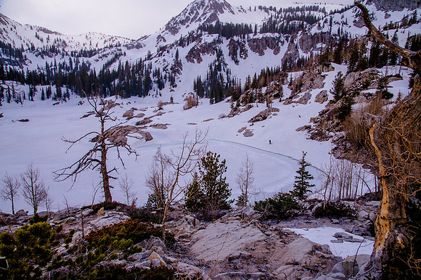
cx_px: 210
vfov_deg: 53.1
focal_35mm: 24
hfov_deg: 73.8
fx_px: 280
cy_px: 140
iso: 320
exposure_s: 1/200
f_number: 9
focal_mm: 24
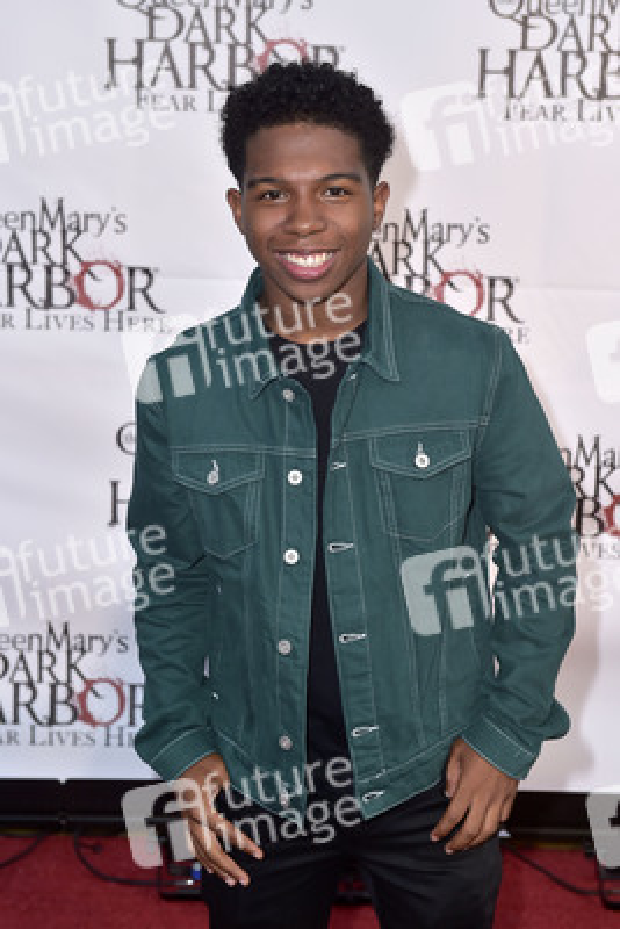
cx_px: 310
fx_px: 1600
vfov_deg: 32.4
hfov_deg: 21.9
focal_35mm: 62
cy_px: 464
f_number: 5.6
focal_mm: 62
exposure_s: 1/250
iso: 250
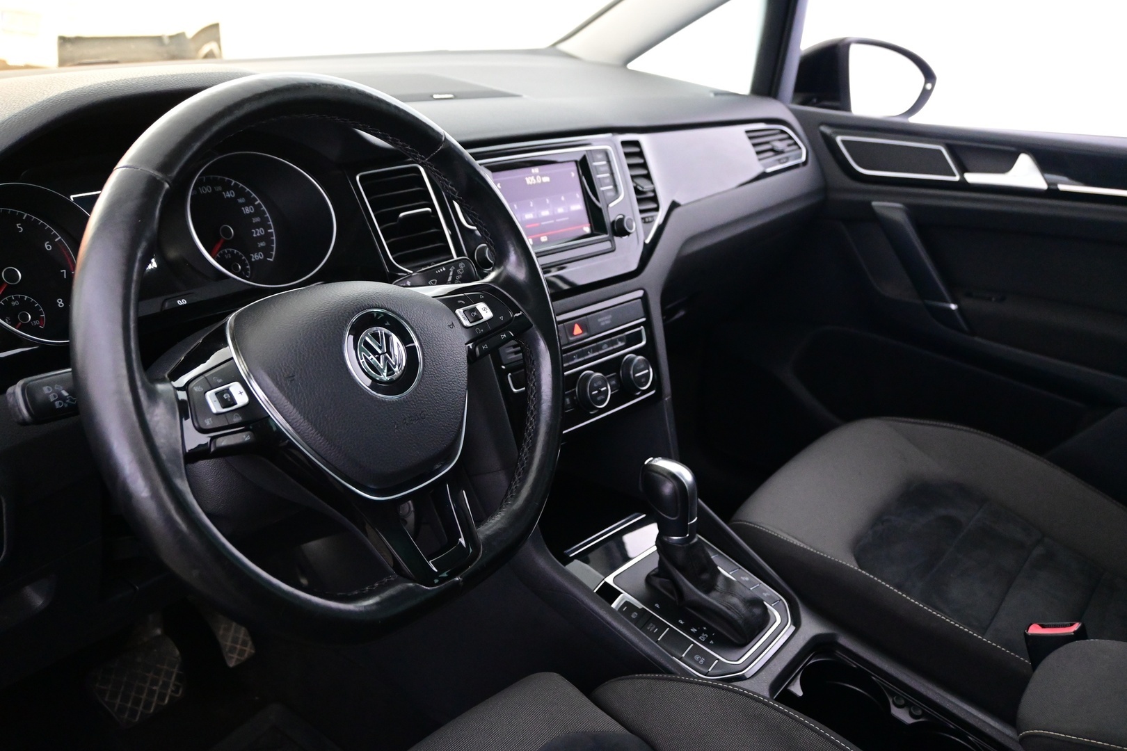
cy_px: 376
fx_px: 1010
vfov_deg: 40.8
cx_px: 564
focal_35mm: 32
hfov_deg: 58.3
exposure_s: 1/30
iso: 4500
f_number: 4
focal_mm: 21.5
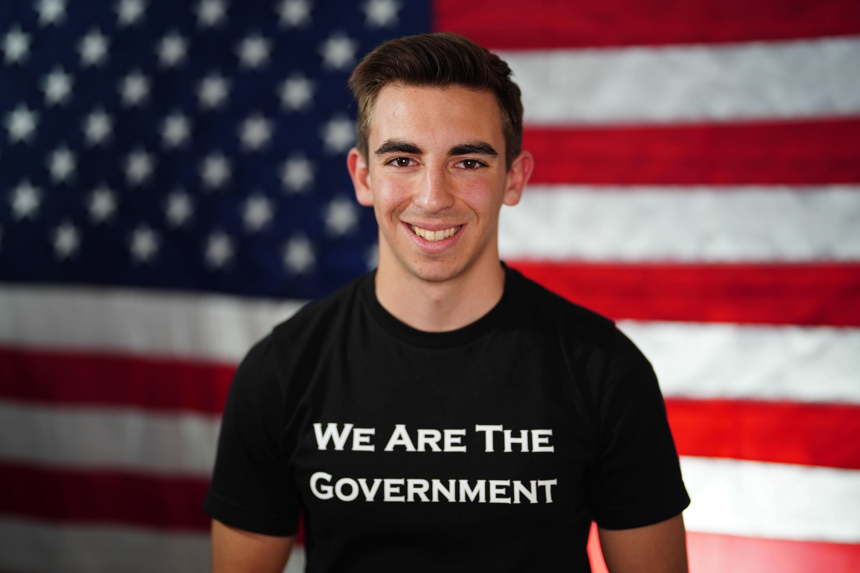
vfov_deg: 27.0
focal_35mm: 50
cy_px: 286
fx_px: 1194
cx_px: 430
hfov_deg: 39.6
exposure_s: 1/160
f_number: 1.2
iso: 200
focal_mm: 50
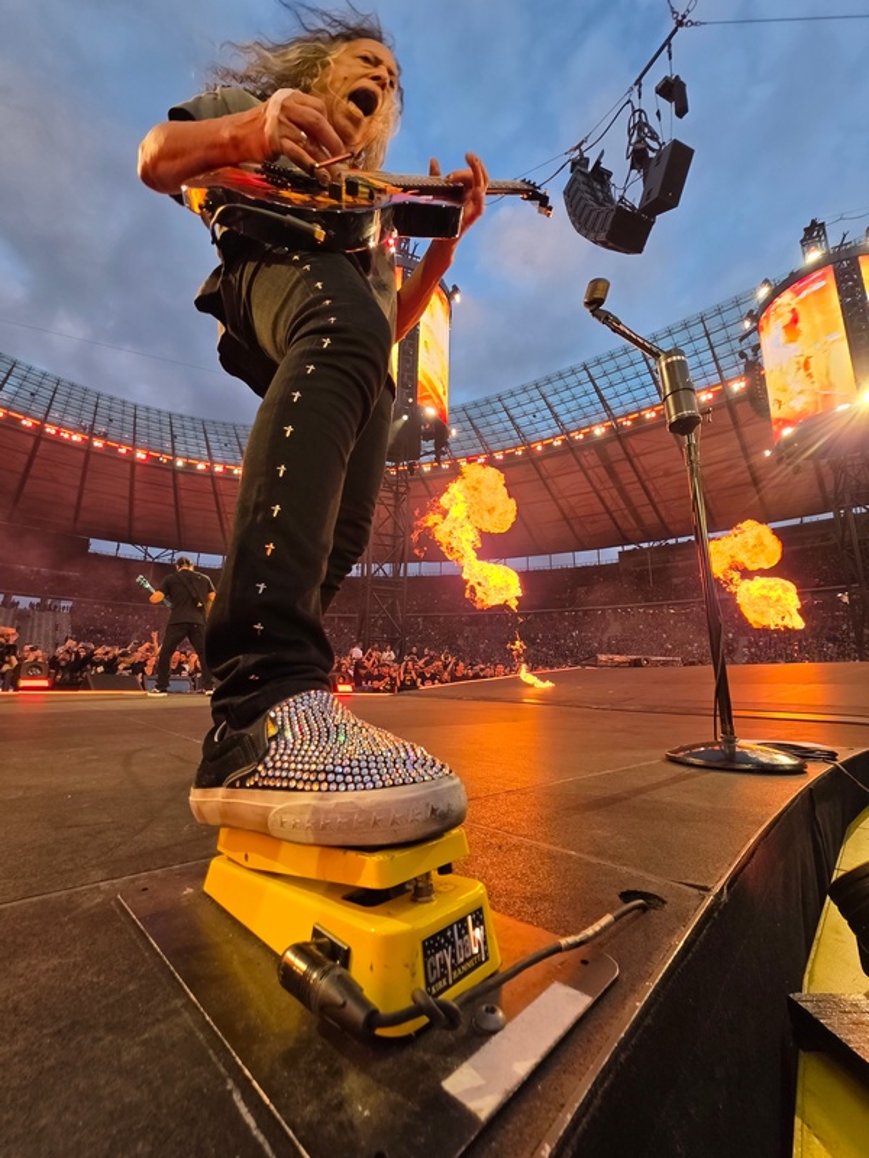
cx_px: 434
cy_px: 579
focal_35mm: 13
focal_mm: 2.2
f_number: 1.9
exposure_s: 1/75.1
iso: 20
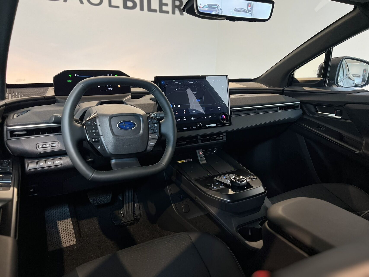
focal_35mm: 26
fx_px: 277
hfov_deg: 67.3
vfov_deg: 53.1
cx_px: 184
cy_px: 138
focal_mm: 5.7
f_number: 1.5
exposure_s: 1/120
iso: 80
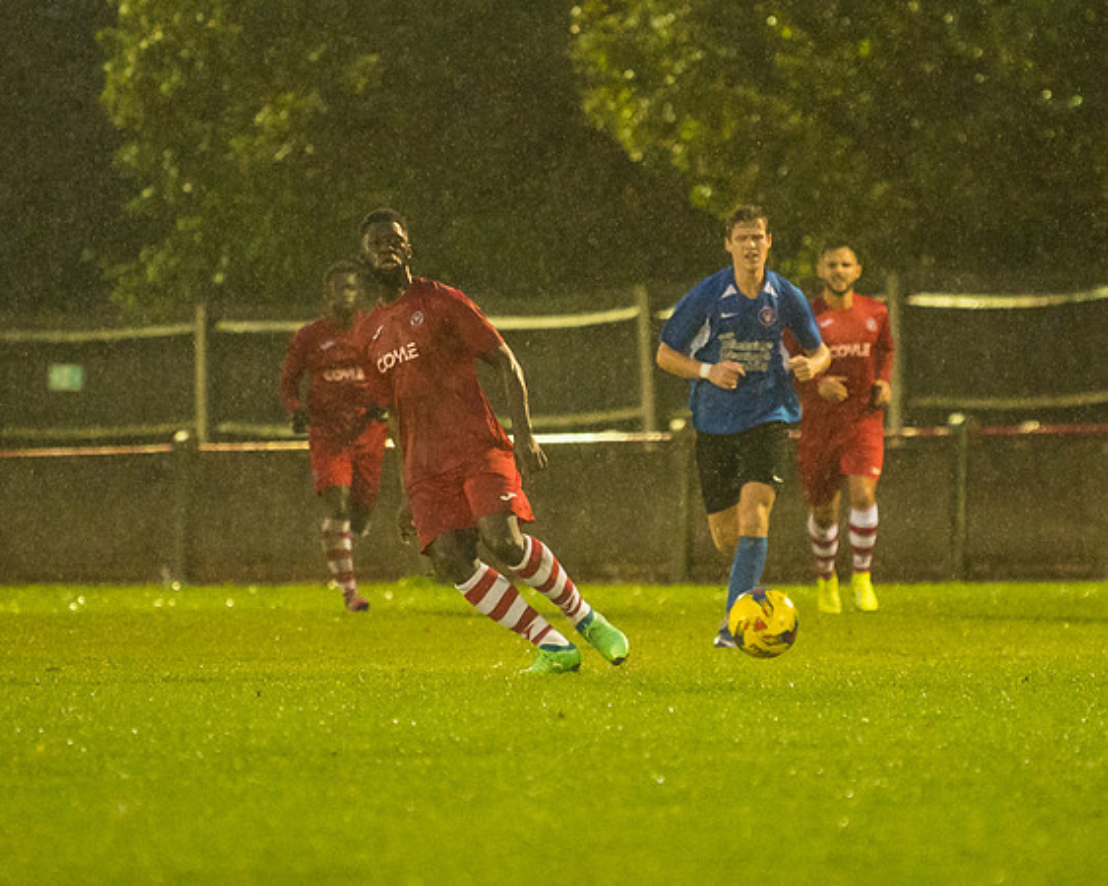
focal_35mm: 505
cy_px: 502
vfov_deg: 3.1
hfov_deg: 3.8
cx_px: 669
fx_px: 16542
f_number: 2.8
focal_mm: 200
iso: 5000
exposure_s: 1/1000
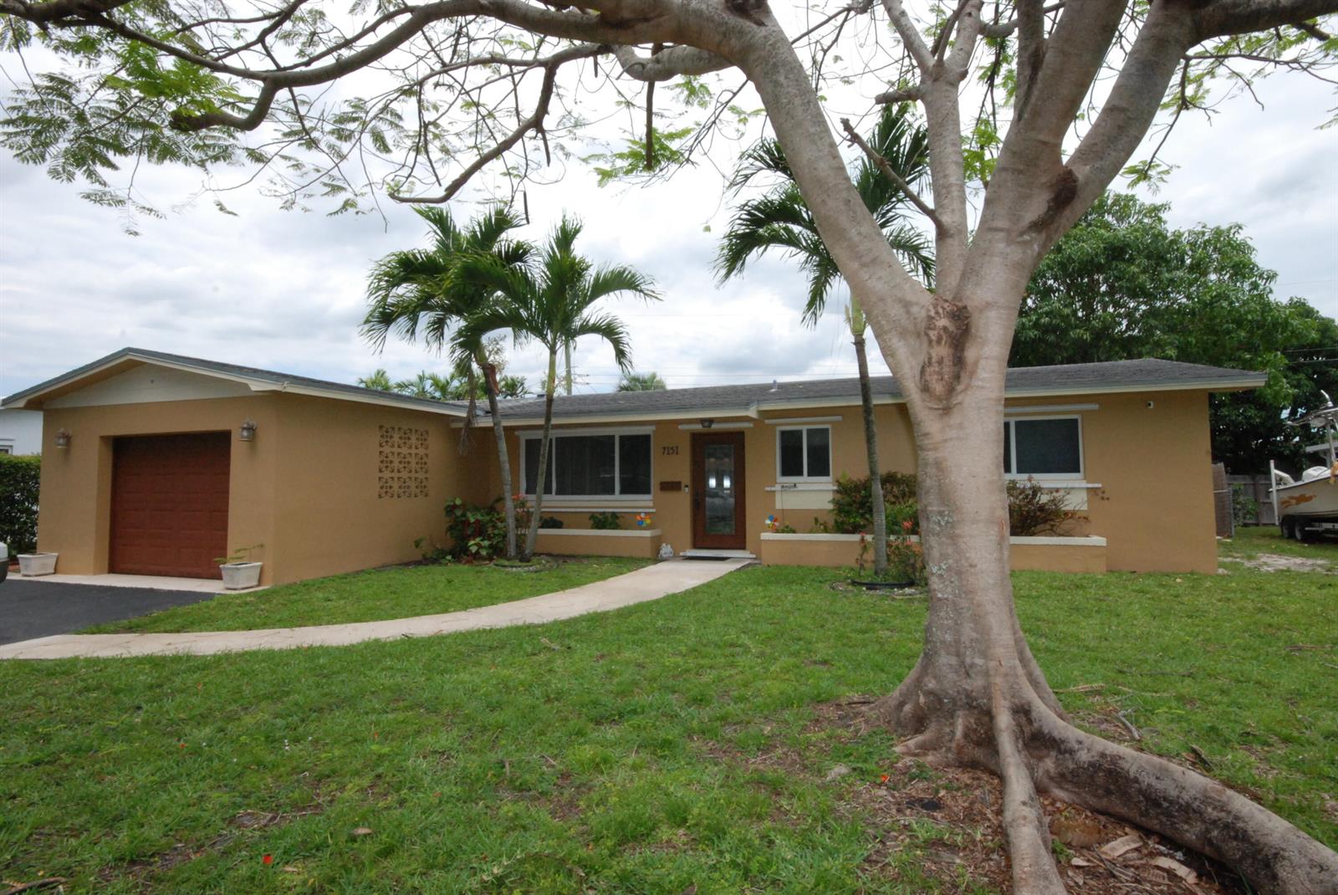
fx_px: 725
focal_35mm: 20
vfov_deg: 63.3
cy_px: 448
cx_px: 669
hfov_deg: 85.4
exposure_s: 1/200
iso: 1000
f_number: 22
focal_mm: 13
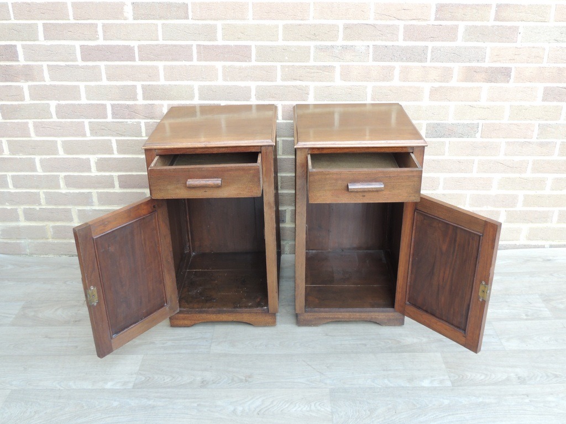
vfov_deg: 40.7
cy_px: 212
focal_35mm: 35
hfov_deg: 52.6
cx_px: 283
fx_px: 572
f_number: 3.3
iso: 200
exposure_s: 1/50
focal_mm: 6.2
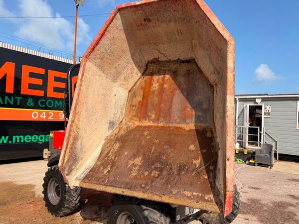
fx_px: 207
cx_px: 150
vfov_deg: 56.8
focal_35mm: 24
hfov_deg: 71.6
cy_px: 112
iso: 80
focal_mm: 6.76
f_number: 1.78
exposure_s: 1/4405
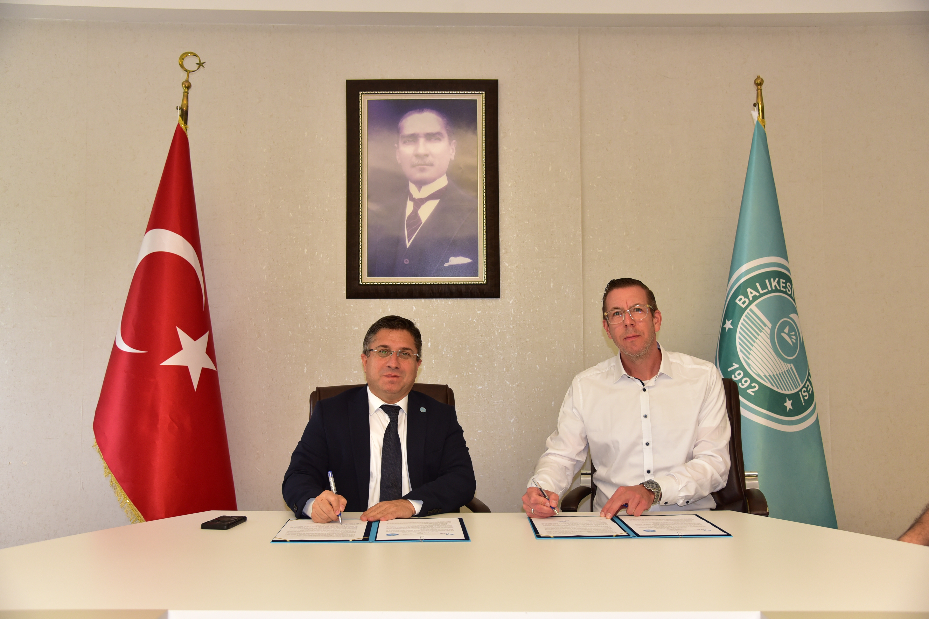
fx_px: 877
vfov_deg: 38.9
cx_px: 464
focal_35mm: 34
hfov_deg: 55.8
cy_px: 310
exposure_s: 1/200
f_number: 4.5
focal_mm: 34
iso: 800
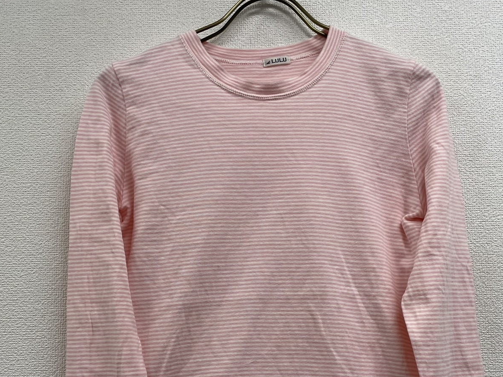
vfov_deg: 33.7
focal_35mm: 42
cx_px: 253
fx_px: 610
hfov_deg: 44.8
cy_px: 275
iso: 40
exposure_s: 1/121
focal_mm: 4.2
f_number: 1.6
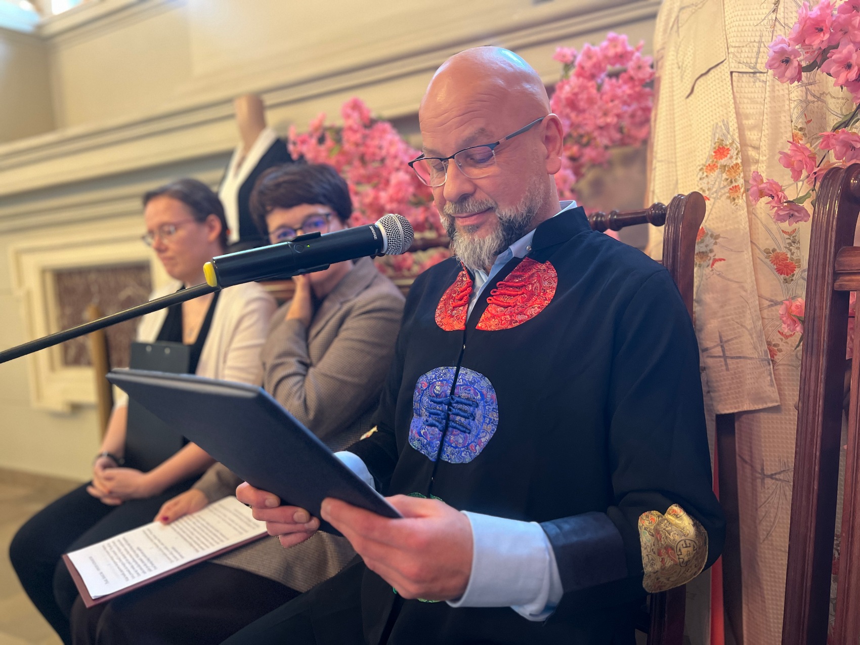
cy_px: 322
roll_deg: +2.9
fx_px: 646
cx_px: 430
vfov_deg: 53.1
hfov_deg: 67.3
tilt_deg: -4.4
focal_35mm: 26
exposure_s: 1/50
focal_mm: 5.7
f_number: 1.5
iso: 320
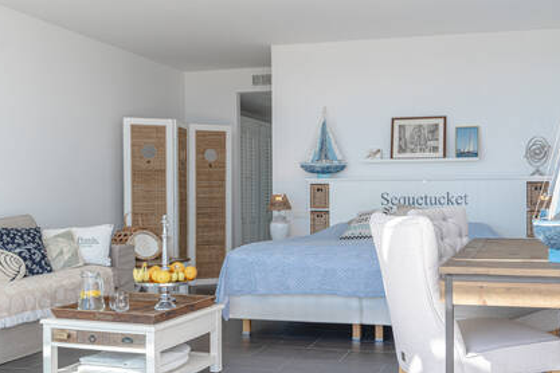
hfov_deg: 45.8
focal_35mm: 42
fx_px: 661
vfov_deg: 31.5
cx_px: 318
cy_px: 211
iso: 100
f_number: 5
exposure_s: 1/125
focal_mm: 35.4
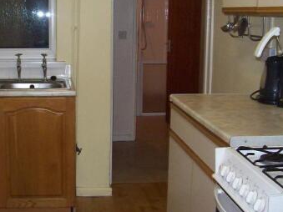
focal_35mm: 62
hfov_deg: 31.0
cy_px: 85
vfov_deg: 23.6
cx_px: 96
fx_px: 507
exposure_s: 1/64
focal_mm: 6
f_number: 2.7
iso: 200
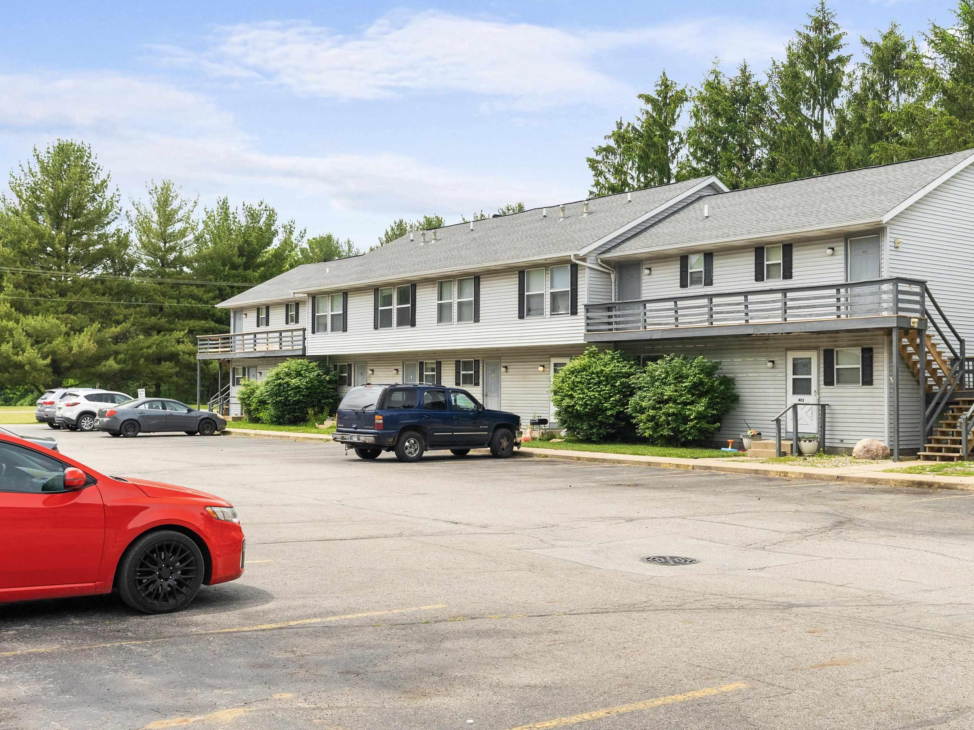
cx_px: 542
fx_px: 1154
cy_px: 361
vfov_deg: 35.1
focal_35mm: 41
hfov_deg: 45.7
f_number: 5.6
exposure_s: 1/100
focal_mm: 35
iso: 1000
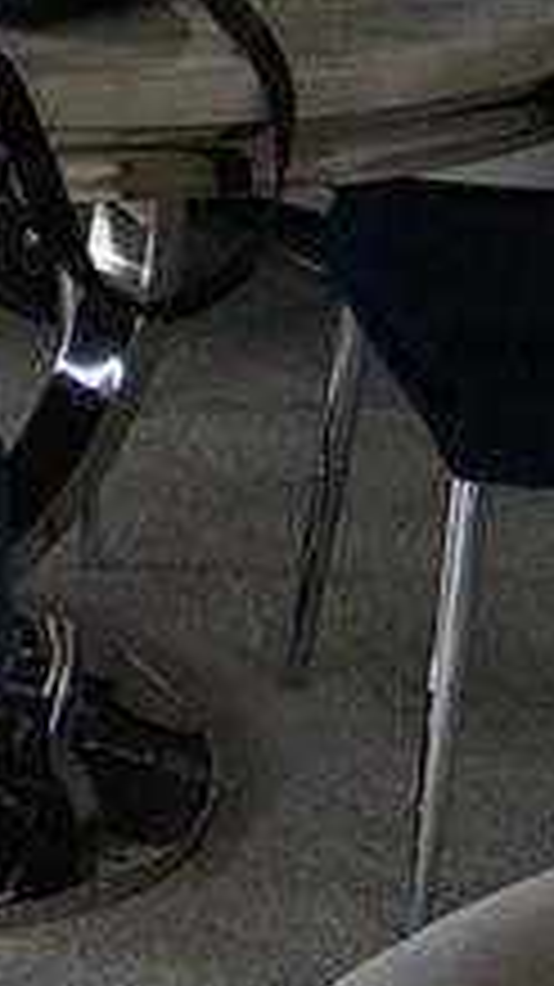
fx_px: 4053
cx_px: -1293
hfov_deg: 6.8
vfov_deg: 13.2
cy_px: -450
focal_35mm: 155
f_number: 1.8
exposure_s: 1/100
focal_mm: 3.98
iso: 25
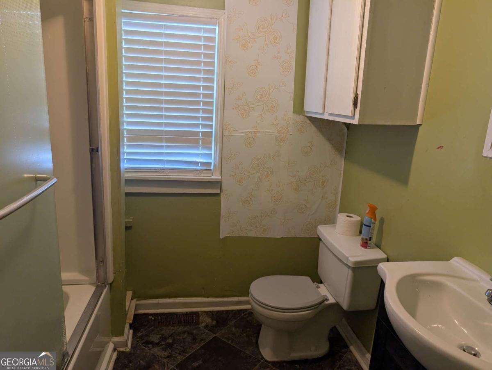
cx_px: 246
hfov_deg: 71.5
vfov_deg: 56.9
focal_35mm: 24
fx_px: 342
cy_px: 185
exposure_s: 1/183
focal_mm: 6.9
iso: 22
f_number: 1.68
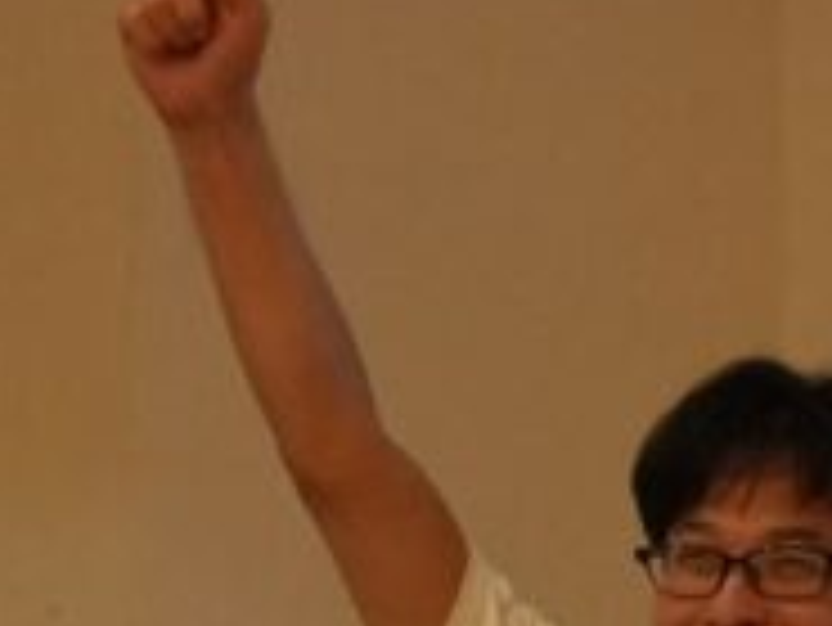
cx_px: 1844
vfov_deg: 4.0
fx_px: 8971
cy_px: 905
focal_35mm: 373
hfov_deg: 5.2
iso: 3200
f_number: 4
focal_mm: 47
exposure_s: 1/160
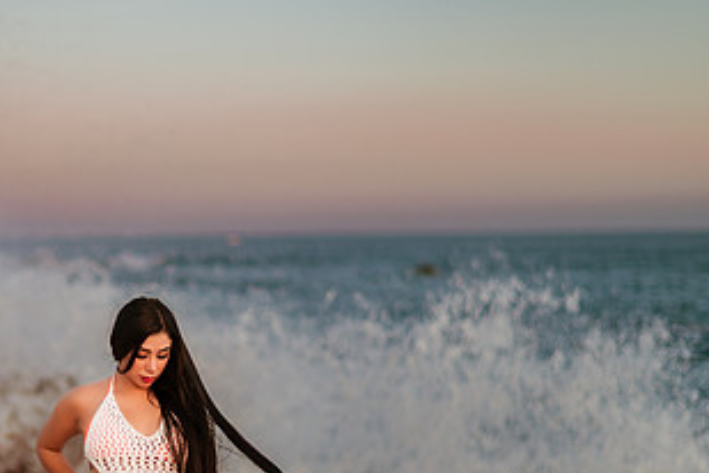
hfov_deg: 18.6
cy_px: 396
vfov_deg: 12.5
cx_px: 124
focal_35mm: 109
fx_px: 2147
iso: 100
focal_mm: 58
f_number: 1.4
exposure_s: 1/1000
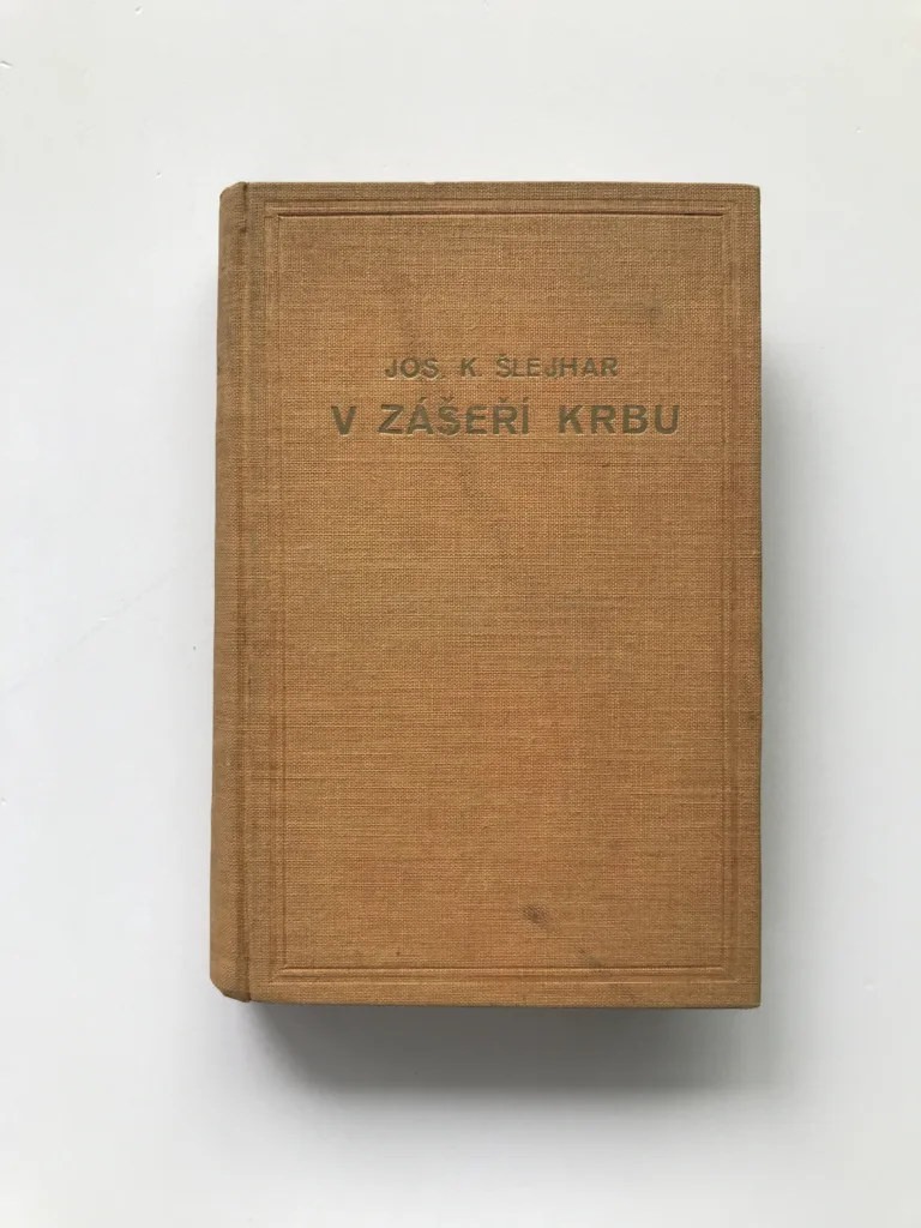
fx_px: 993
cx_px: 460
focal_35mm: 28
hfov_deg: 49.7
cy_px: 614
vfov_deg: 63.4
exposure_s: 1/212
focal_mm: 3.99
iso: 20
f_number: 1.8
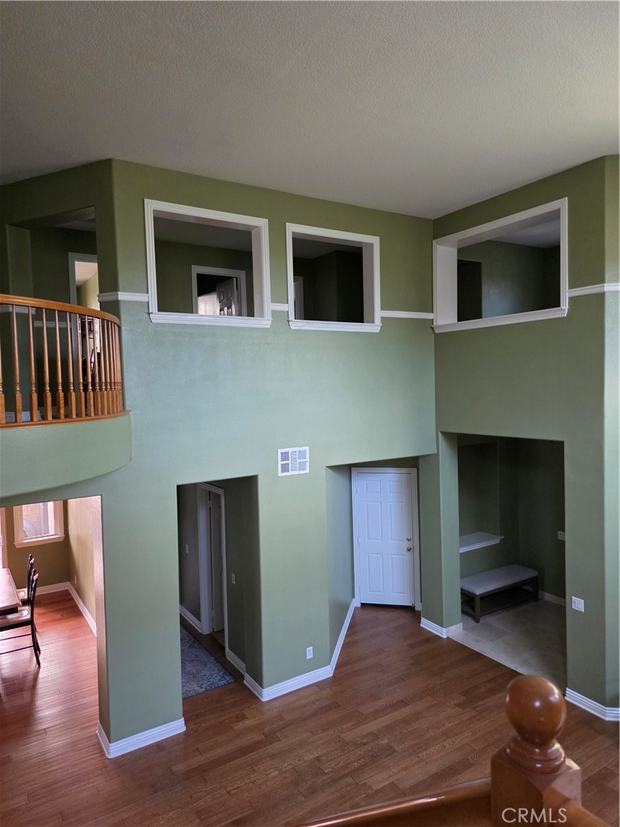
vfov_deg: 73.9
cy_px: 414
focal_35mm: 23
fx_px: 549
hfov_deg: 58.9
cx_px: 310
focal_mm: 6.25
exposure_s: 1/120
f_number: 1.7
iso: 1000
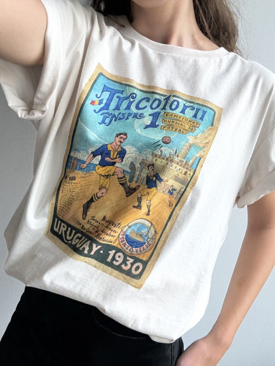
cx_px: 138
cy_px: 183
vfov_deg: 60.0
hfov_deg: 46.8
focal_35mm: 30
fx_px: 318
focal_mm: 2.69
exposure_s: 1/121
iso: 32
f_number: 1.9
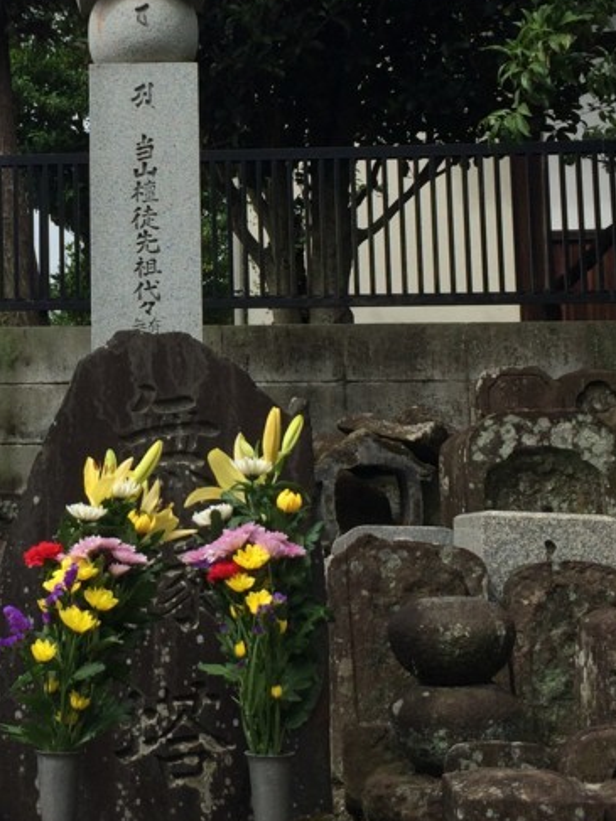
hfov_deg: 23.4
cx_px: 64
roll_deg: +1.6
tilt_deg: +2.7
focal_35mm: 61
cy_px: 325
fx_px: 1448
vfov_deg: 31.6
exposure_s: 1/1520
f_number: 2.2
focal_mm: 4.15
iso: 32
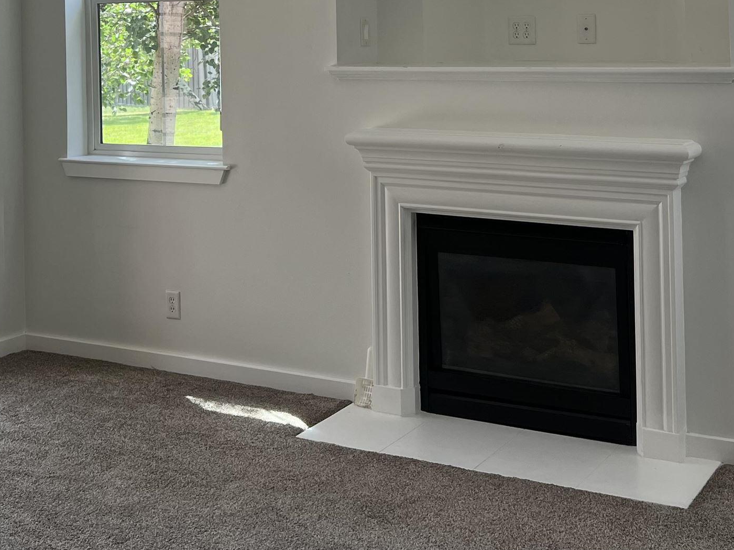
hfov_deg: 33.8
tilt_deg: +0.2
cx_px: 354
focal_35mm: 57
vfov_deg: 24.6
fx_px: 1209
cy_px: 11
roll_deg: +1.8
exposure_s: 1/121
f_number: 1.5
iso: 40
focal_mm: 5.7
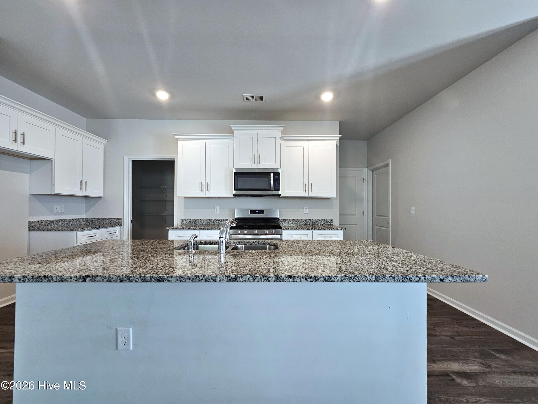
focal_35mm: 13
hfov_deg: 106.2
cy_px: 202
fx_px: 202
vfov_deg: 89.9
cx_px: 269
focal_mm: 2.2
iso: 200
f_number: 2.2
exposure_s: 1/60.2
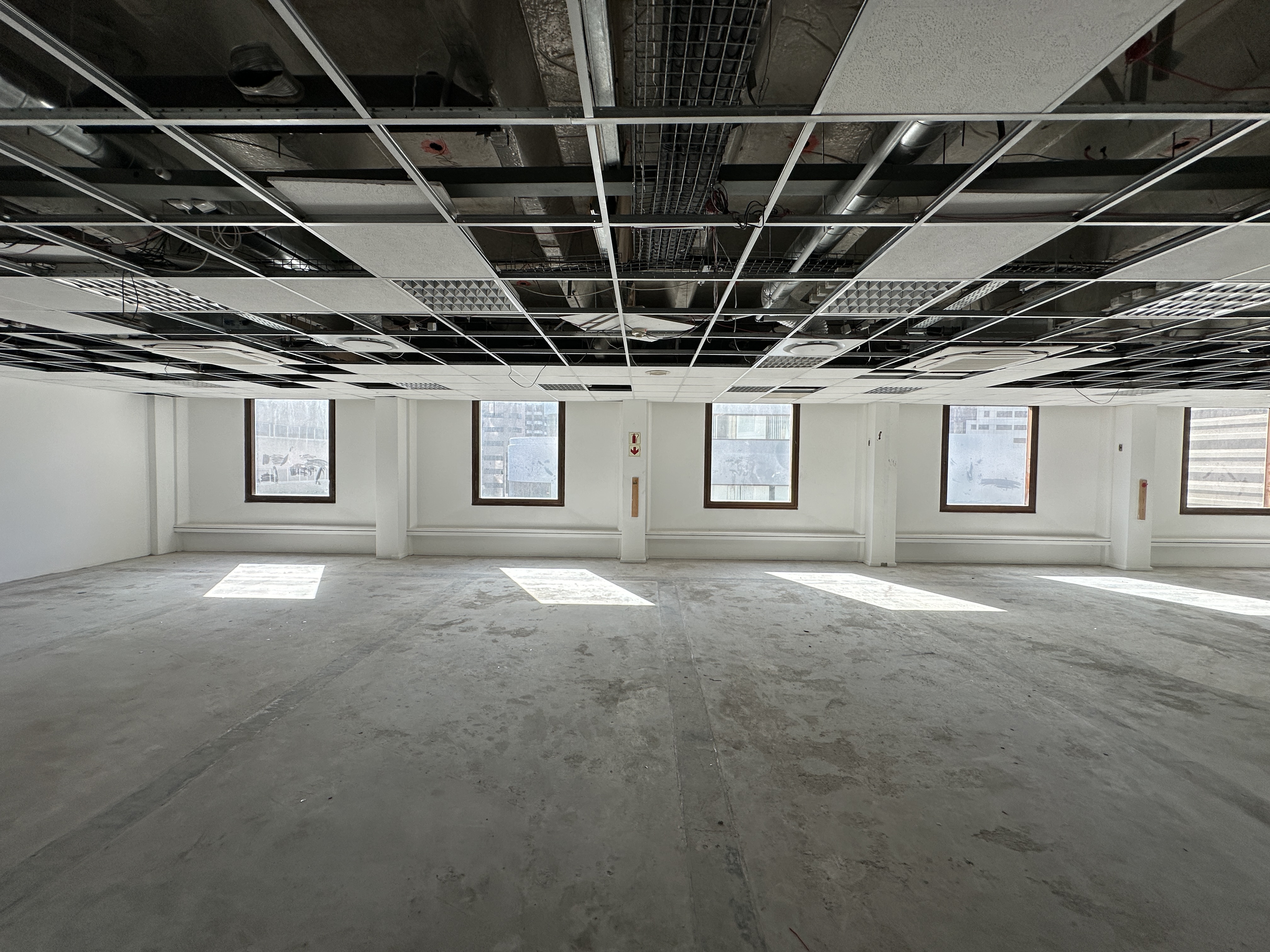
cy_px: 476
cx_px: 635
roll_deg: +0.0
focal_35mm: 14
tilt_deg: -0.4
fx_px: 514
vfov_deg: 85.7
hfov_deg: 102.1
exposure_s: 1/99
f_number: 2.2
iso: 50
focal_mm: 2.22
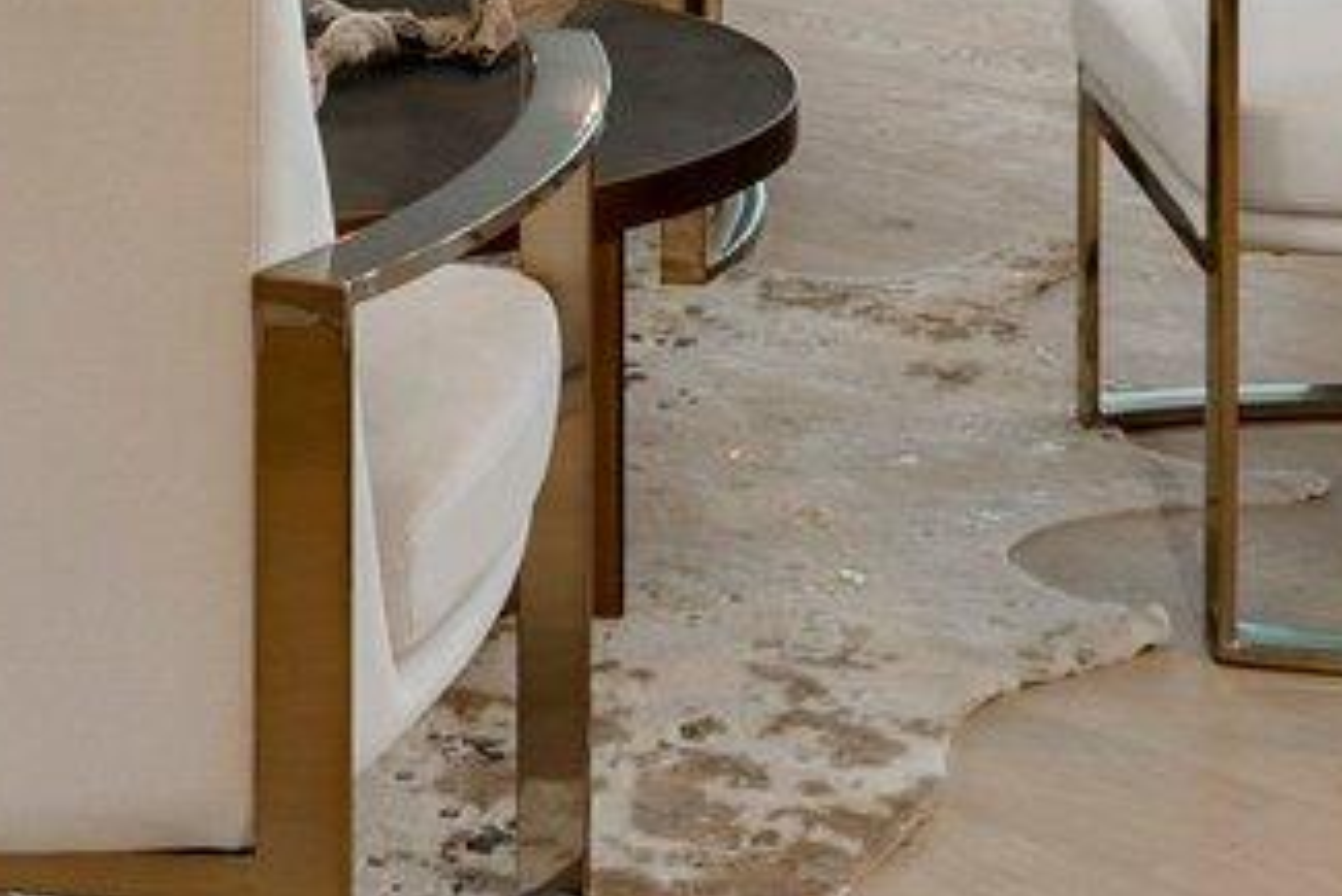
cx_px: 603
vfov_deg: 12.0
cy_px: -572
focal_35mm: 107
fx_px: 3990
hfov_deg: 19.1
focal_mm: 17
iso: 500
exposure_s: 1/10
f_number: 10
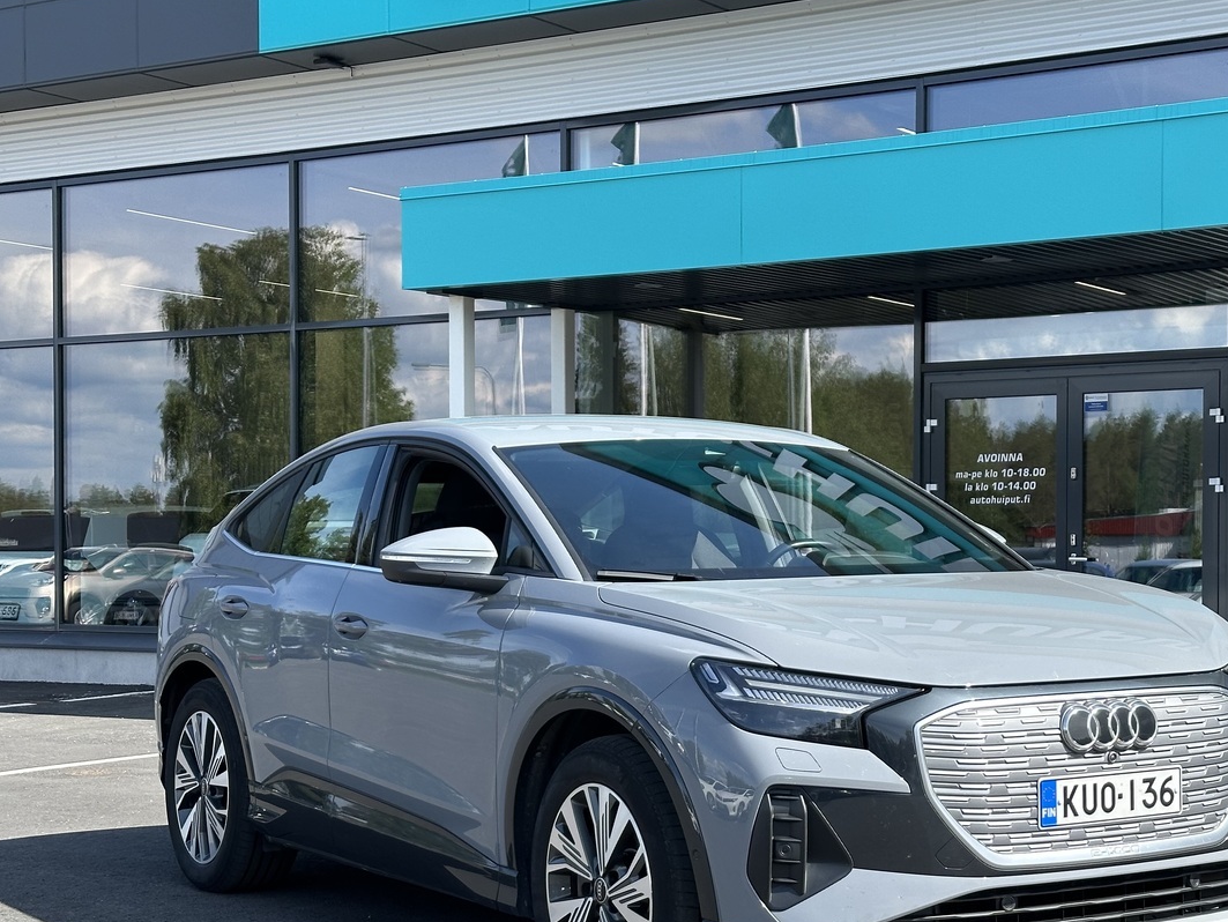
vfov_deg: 22.5
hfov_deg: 29.7
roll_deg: -0.2
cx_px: 739
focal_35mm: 65
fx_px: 2307
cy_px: 596
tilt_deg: -1.0
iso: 64
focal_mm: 6.86
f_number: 1.78
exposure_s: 1/1848
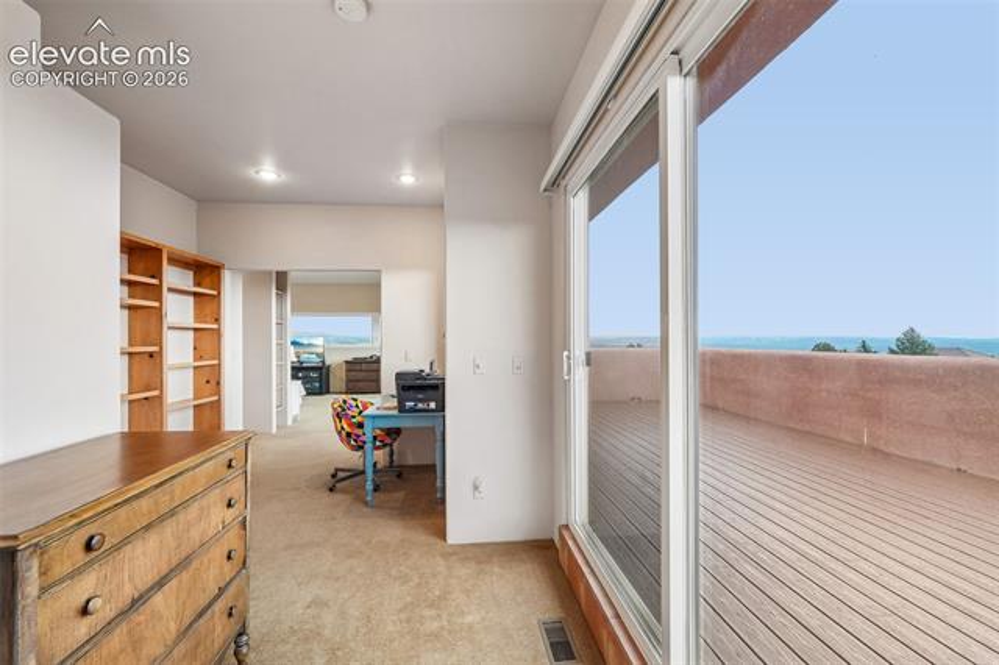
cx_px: 500
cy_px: 332
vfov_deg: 77.3
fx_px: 416
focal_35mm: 15
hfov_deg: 100.4
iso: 800
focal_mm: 10
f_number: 8
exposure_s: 1/80
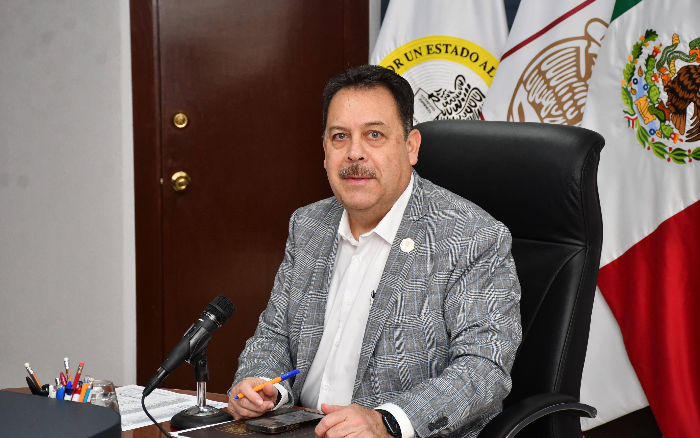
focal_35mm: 86
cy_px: 219
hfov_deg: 24.1
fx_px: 1641
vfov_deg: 15.2
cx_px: 349
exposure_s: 1/125
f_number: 5.6
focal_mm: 56
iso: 1000
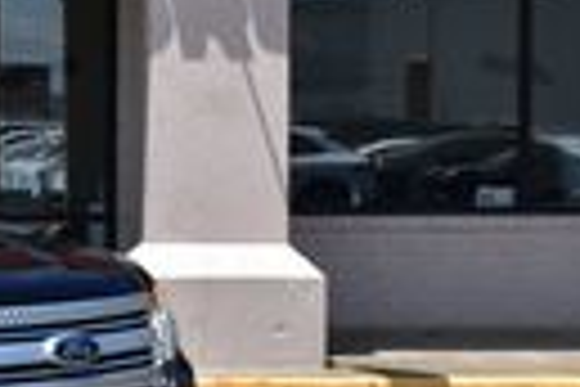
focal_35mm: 135
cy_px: 216
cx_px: -220
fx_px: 2168
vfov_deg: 10.2
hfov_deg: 14.5
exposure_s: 1/500
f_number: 11
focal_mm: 29
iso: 320
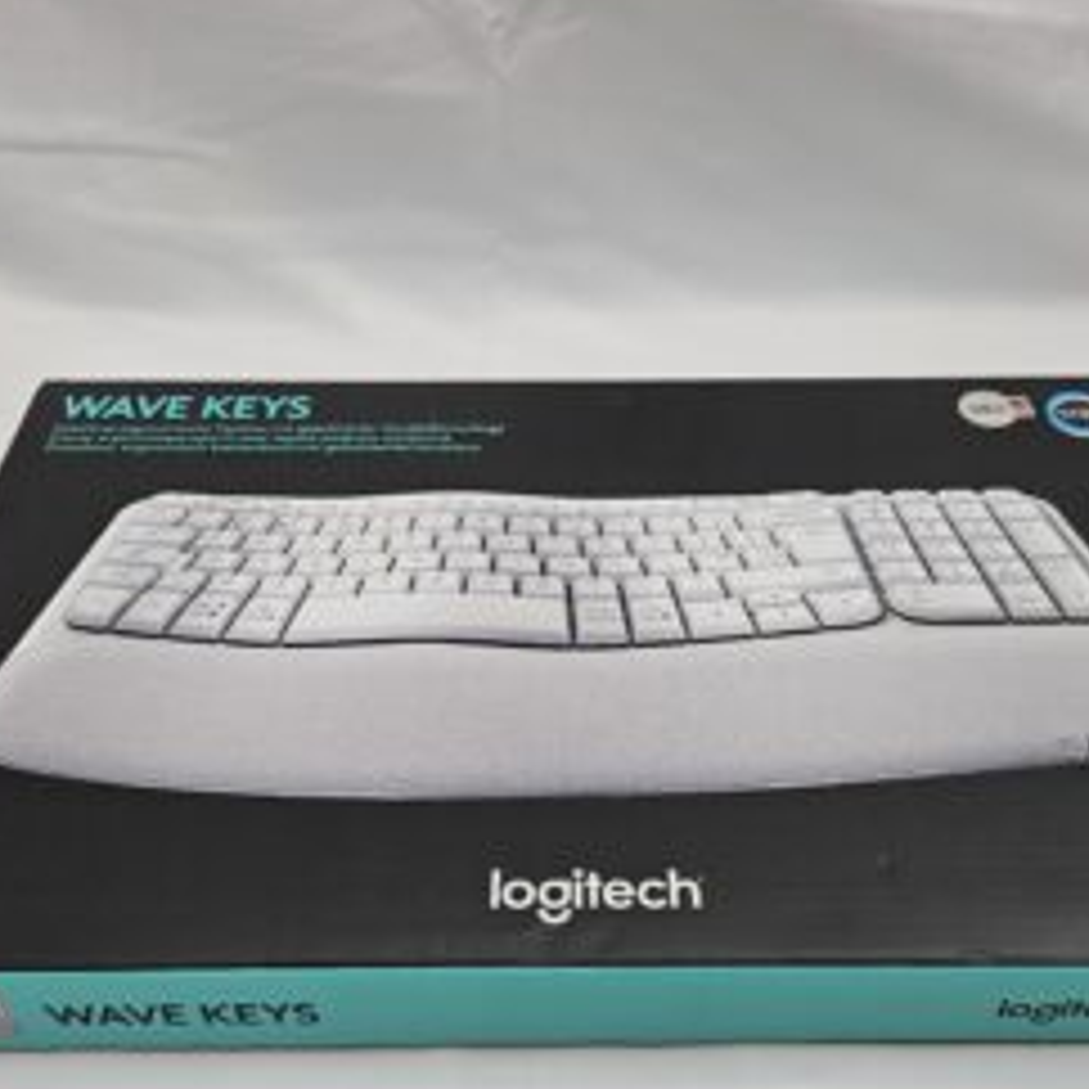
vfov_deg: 47.0
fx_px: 1246
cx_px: 590
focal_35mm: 35
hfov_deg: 47.2
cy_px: 644
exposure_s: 1/144
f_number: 1.8
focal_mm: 5.4
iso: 25
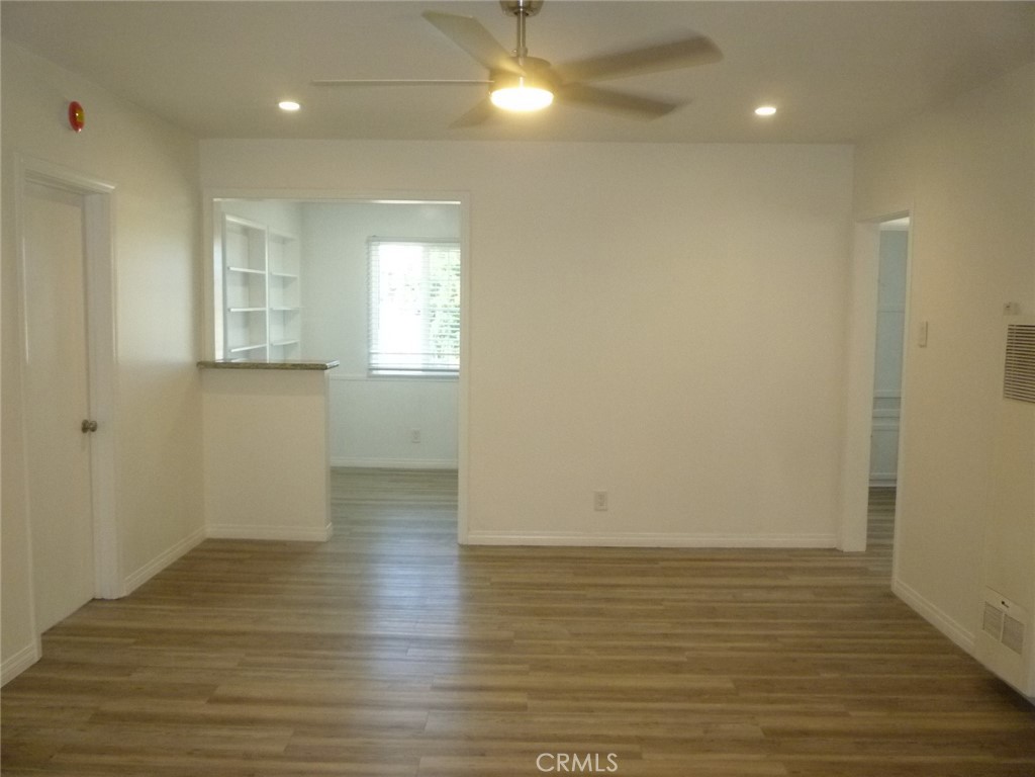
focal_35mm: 29
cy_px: 388
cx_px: 518
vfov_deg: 48.2
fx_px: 867
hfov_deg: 61.7
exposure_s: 1/80
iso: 400
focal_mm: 5.2
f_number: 3.3
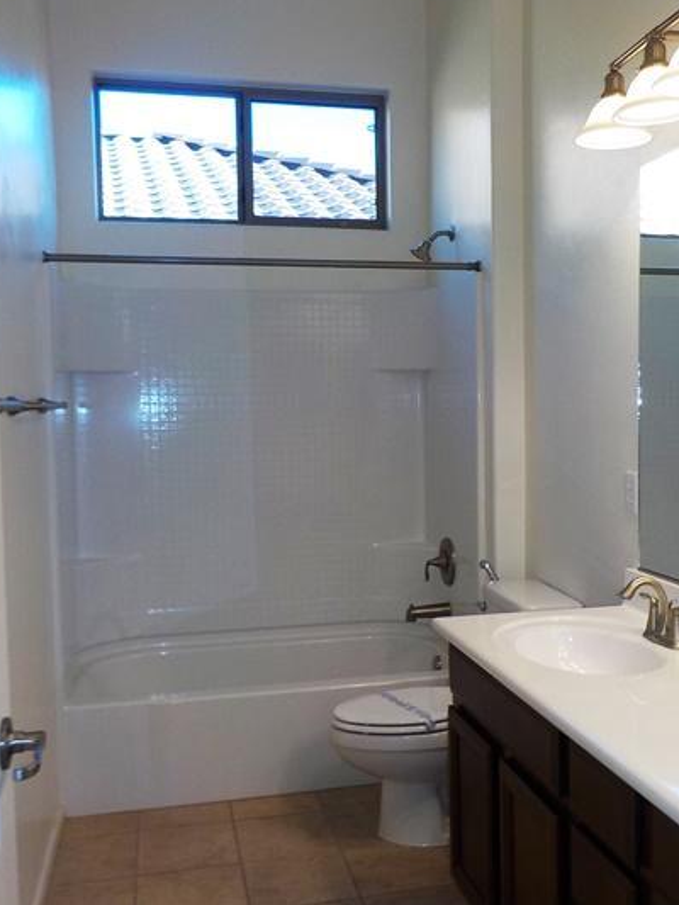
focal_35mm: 36
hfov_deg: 39.6
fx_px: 941
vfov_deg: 51.3
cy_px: 435
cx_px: 382
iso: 125
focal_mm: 4.1
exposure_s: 1/60
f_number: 3.3
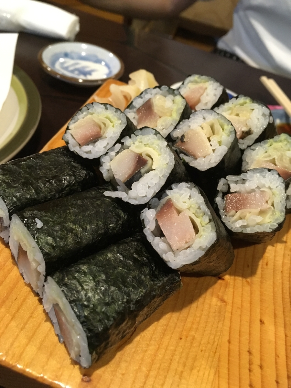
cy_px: 194
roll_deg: -14.8
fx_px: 325
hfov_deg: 48.2
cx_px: 146
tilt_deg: -44.9
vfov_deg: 61.7
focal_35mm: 29
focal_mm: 4.15
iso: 200
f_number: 2.2
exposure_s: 1/15
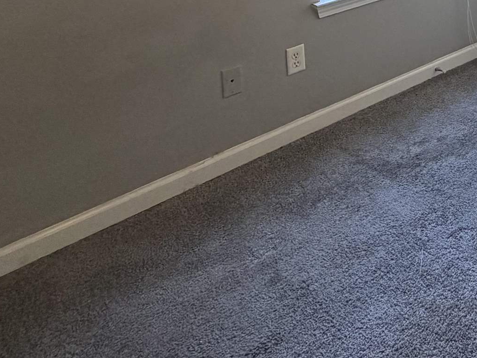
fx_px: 579
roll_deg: +0.5
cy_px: -149
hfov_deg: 33.1
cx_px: 620
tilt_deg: -2.9
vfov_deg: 26.8
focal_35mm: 42
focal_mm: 2.22
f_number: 2.2
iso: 200
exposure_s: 1/120
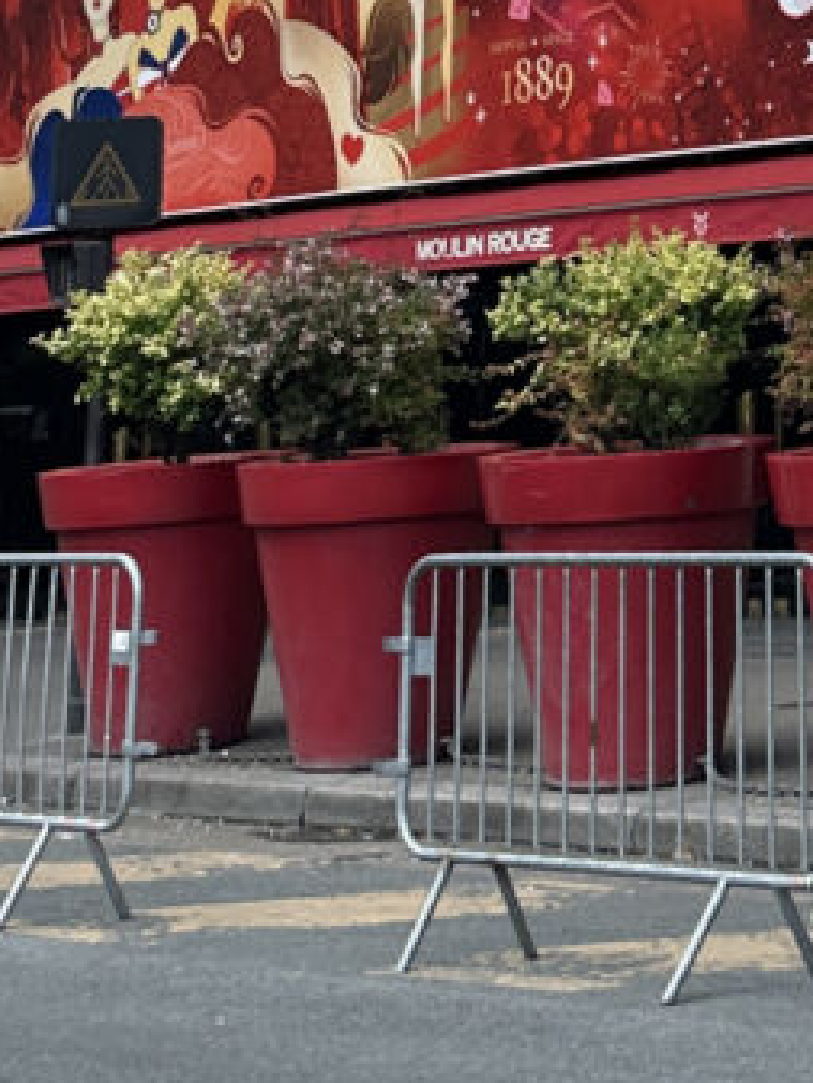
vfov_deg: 18.3
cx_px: 447
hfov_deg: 15.6
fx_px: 2973
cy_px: -538
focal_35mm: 95
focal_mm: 6.86
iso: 80
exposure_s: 1/3058
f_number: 1.78
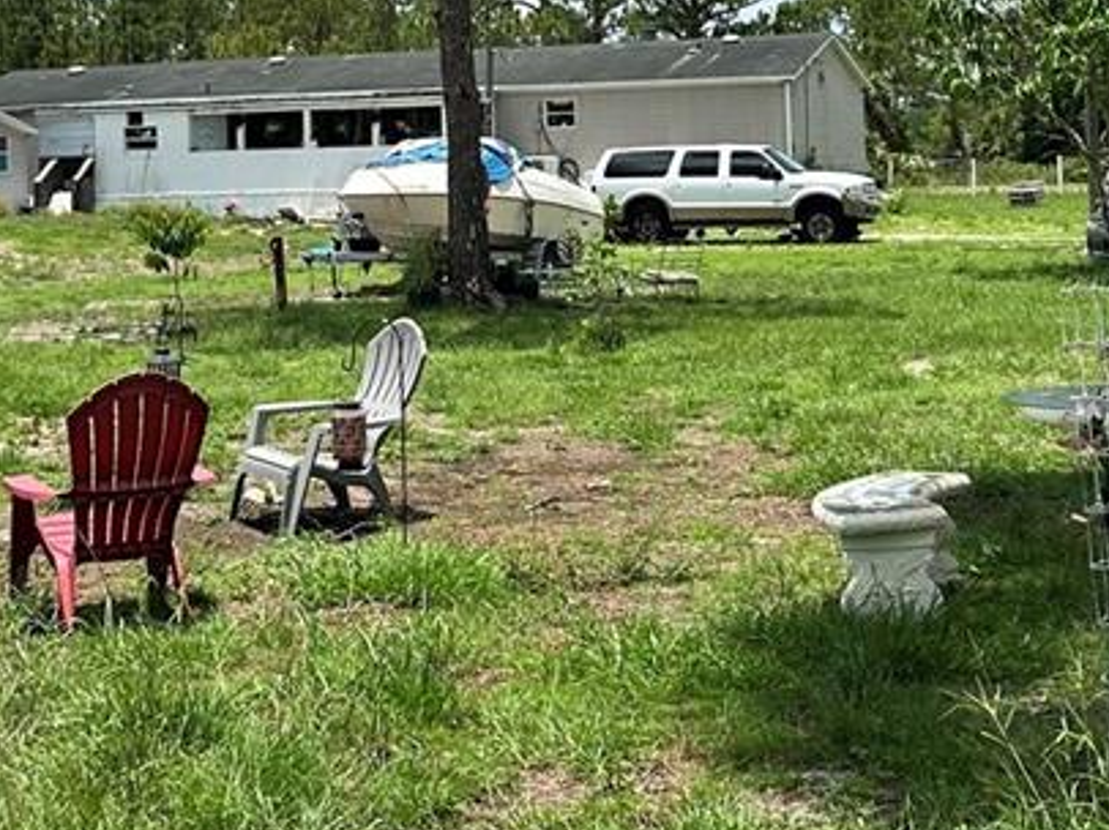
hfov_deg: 27.4
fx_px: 2273
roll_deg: +0.7
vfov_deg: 20.1
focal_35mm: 71
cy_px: 14
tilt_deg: +4.4
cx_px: 481
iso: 80
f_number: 1.78
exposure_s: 1/4762
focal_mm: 6.86
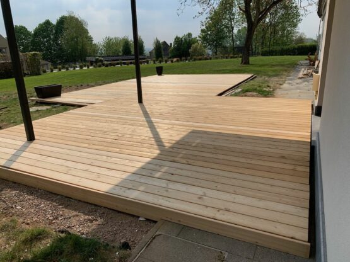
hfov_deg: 67.3
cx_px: 175
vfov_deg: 53.0
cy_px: 131
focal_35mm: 26
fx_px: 263
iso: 25
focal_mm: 4.25
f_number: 1.8
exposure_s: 1/4464
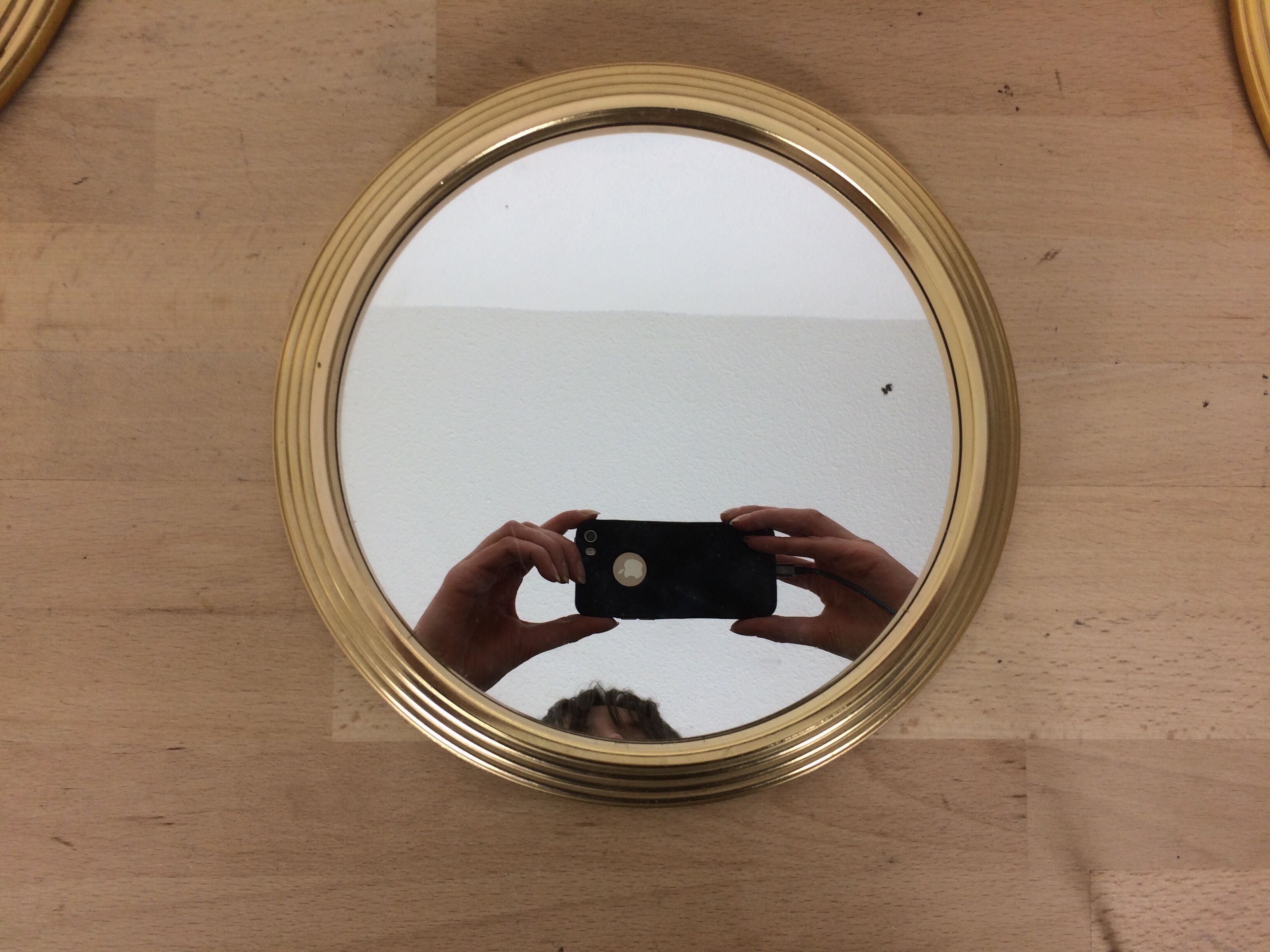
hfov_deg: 61.7
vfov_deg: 48.2
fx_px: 1064
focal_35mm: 29
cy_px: 476
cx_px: 635
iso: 40
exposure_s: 1/50
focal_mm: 4.15
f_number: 2.2
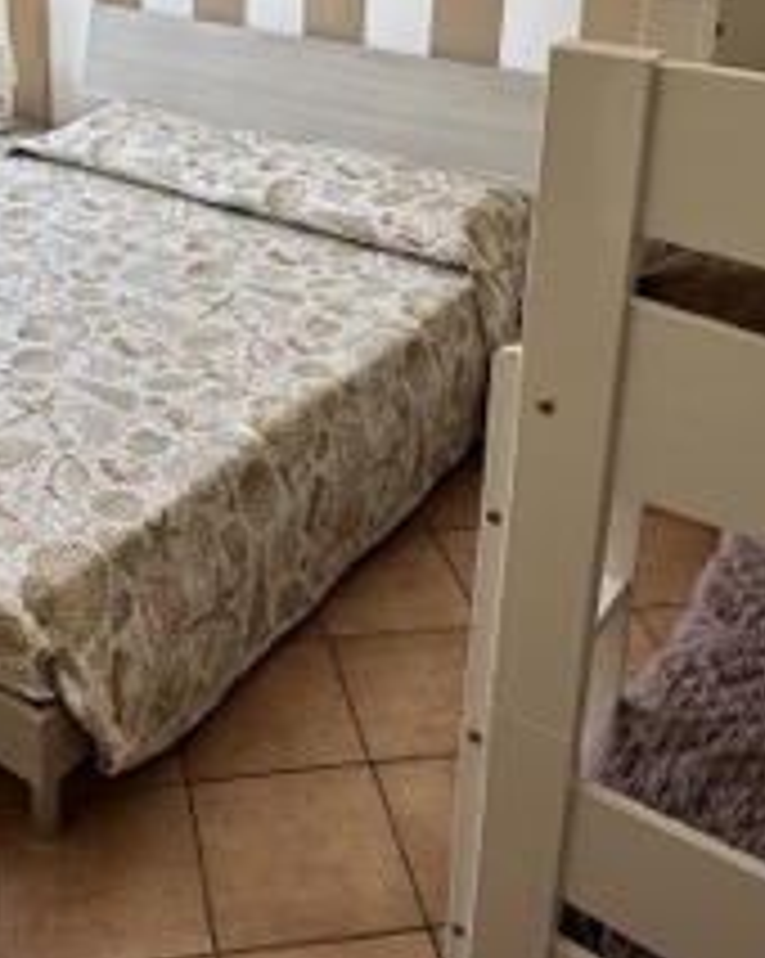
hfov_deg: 32.7
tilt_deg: -18.3
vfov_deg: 39.2
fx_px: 1275
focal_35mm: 45
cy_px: 160
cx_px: 189
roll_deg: +0.0
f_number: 2.2
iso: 40
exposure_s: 1/110
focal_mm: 2.22
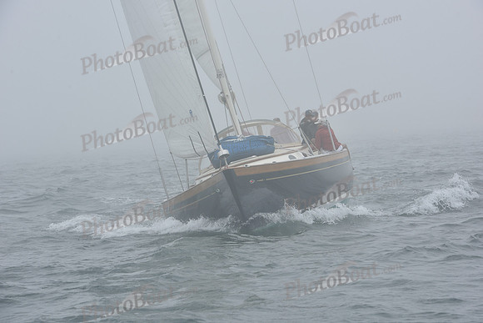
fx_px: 1557
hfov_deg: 17.6
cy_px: 162
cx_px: 242
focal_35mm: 116
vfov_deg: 11.8
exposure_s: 1/800
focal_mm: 116
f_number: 10
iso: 250
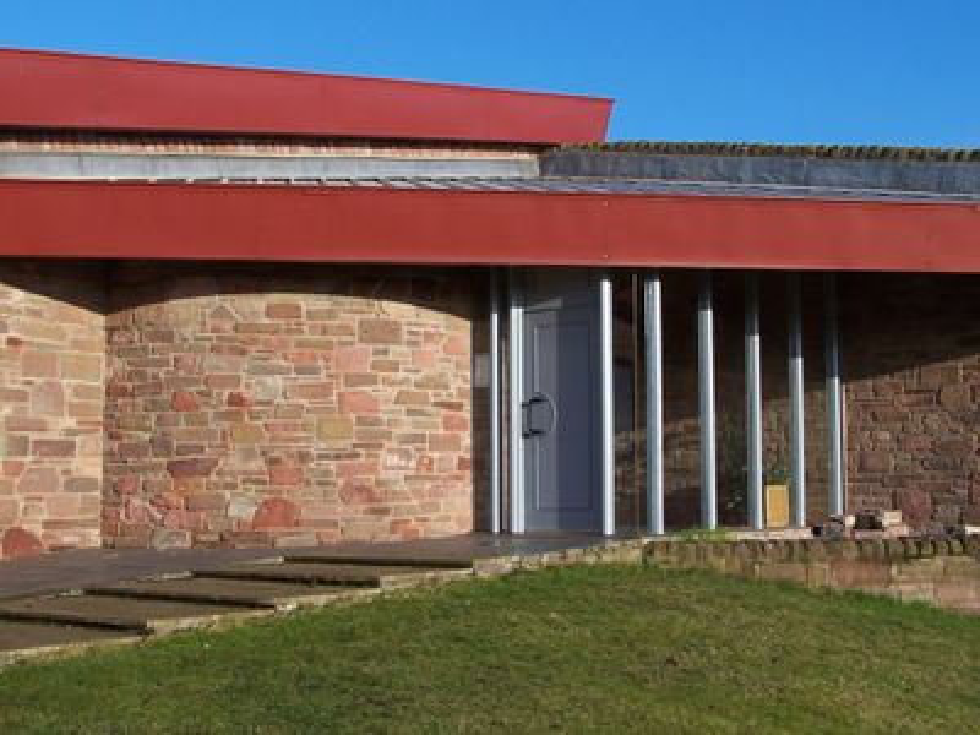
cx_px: 490
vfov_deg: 30.3
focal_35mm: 48
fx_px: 1359
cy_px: 368
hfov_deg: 39.7
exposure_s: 1/500
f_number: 4
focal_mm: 8
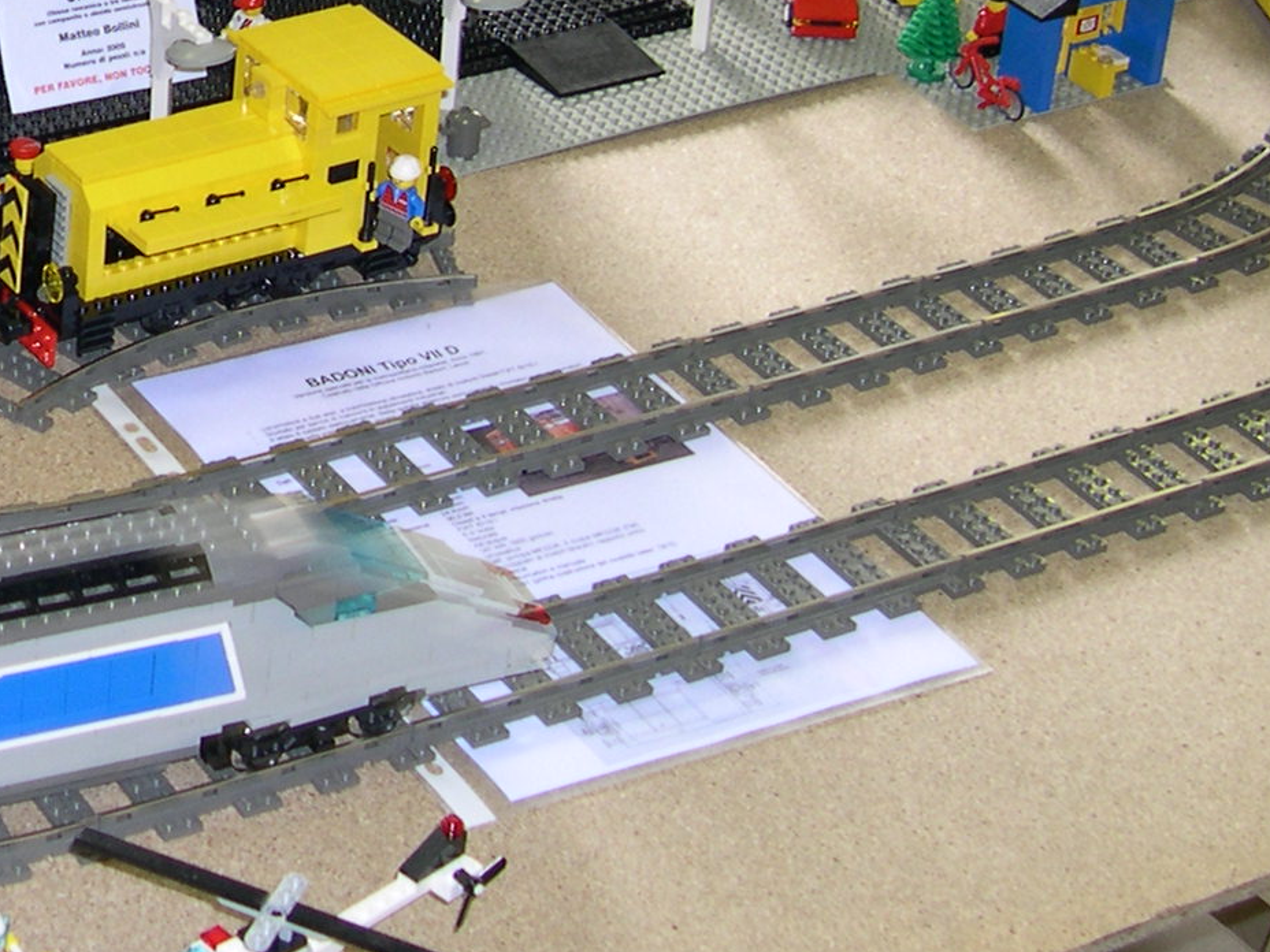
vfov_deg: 15.5
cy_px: -56
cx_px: -271
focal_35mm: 93
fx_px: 3412
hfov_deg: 19.8
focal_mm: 8
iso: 100
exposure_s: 1/30
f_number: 2.8
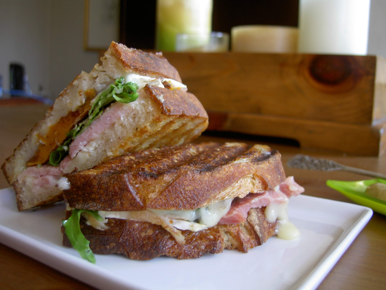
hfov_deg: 47.9
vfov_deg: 36.8
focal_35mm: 39
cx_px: 193
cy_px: 145
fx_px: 435
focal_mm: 8
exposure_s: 1/8
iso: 100
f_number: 2.8
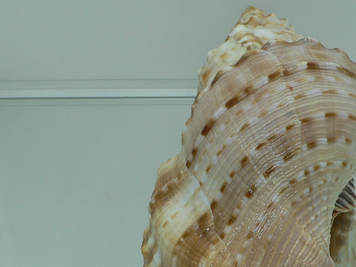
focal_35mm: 65
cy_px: 146
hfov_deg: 29.5
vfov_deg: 22.6
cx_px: 252
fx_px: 668
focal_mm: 4.6
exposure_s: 1/60
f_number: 2.8
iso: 80
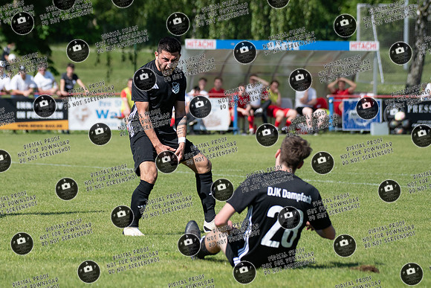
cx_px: 146
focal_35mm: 272
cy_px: 104
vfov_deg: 5.1
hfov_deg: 7.6
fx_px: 3251
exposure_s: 1/1600
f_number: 5.6
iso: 360
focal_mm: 200
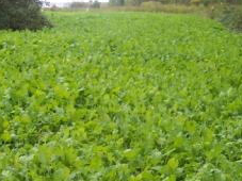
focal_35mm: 75
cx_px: 144
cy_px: 146
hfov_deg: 26.0
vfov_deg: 19.4
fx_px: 524
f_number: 2.8
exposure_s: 1/350
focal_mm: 8
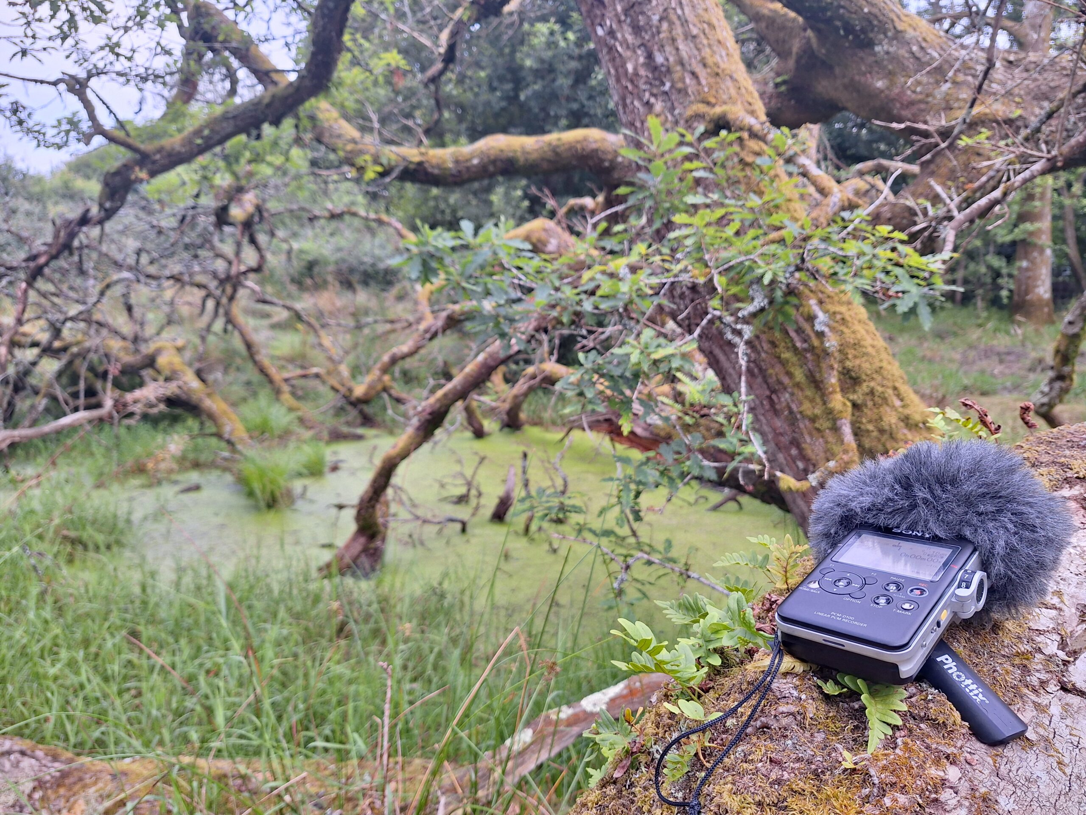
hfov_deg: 73.9
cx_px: 543
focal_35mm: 23
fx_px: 722
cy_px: 408
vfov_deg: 58.9
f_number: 1.8
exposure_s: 1/100
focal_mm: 5.54
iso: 40
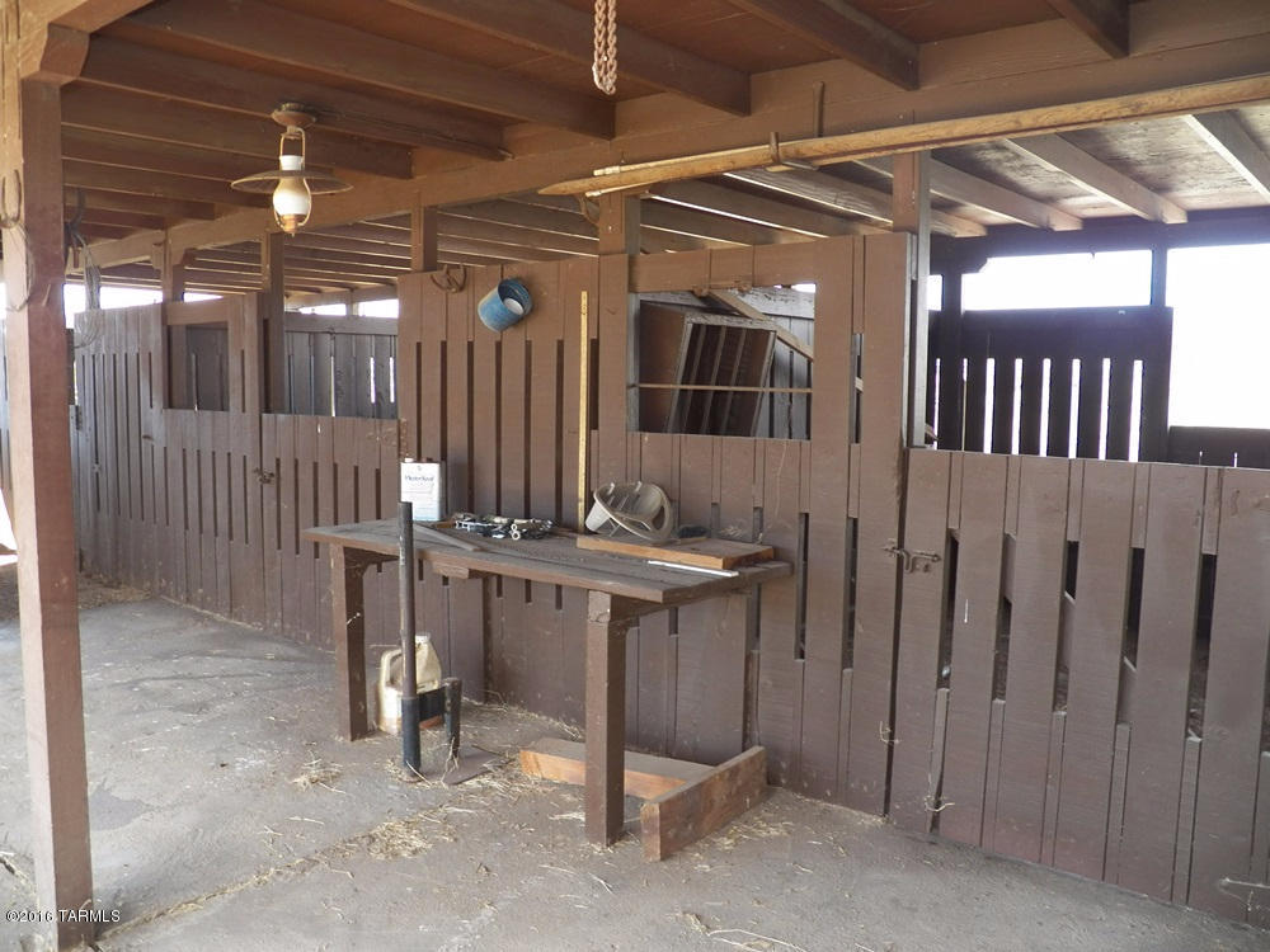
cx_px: 635
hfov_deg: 63.4
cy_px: 476
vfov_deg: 49.7
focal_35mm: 28
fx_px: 1027
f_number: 2.8
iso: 125
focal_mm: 4.9
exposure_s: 1/80
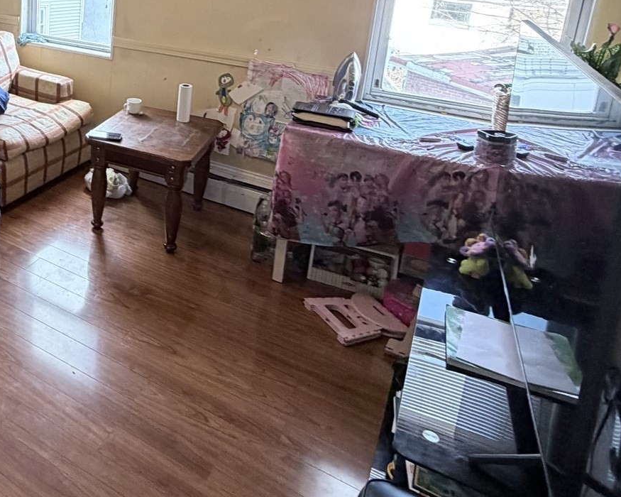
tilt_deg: -12.7
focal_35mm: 32
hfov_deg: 47.8
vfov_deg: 42.6
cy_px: 65
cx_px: 26
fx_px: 588
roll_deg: -0.2
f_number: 2.2
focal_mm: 2.22
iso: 250
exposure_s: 1/60
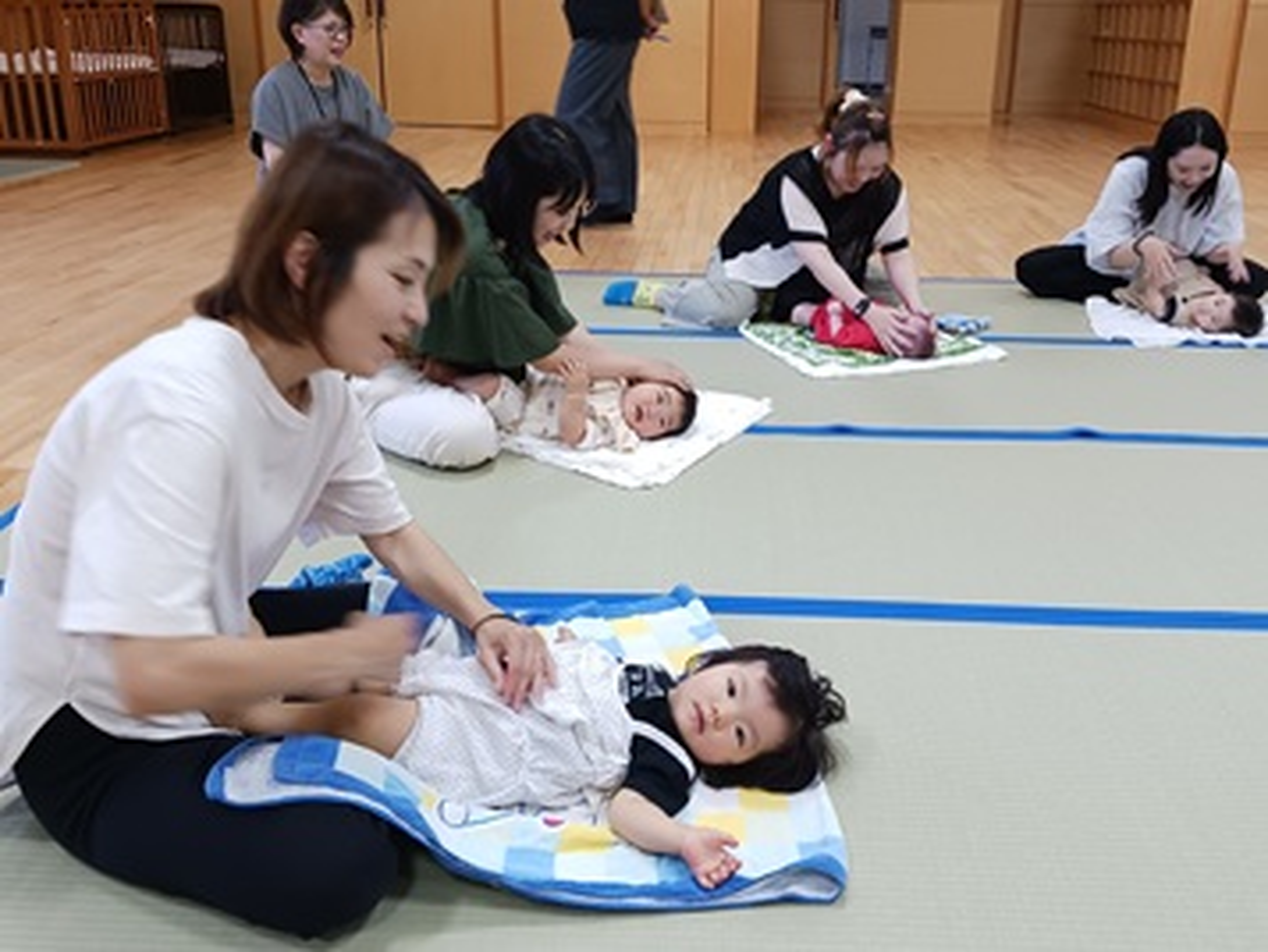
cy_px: 476
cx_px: 634
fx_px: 989
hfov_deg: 65.3
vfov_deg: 51.4
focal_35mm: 27
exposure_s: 1/50.3
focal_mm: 4
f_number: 1.8
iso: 200
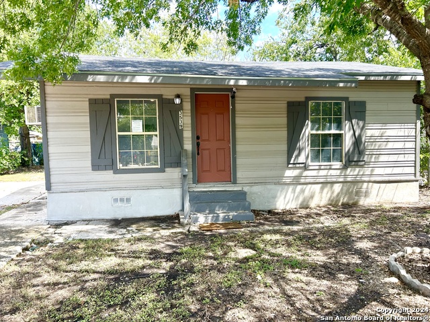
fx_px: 323
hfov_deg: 67.3
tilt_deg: -3.2
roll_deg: +0.7
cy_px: 161
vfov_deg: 53.1
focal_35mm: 26
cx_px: 215
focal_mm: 5.7
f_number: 1.5
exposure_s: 1/846
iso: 50
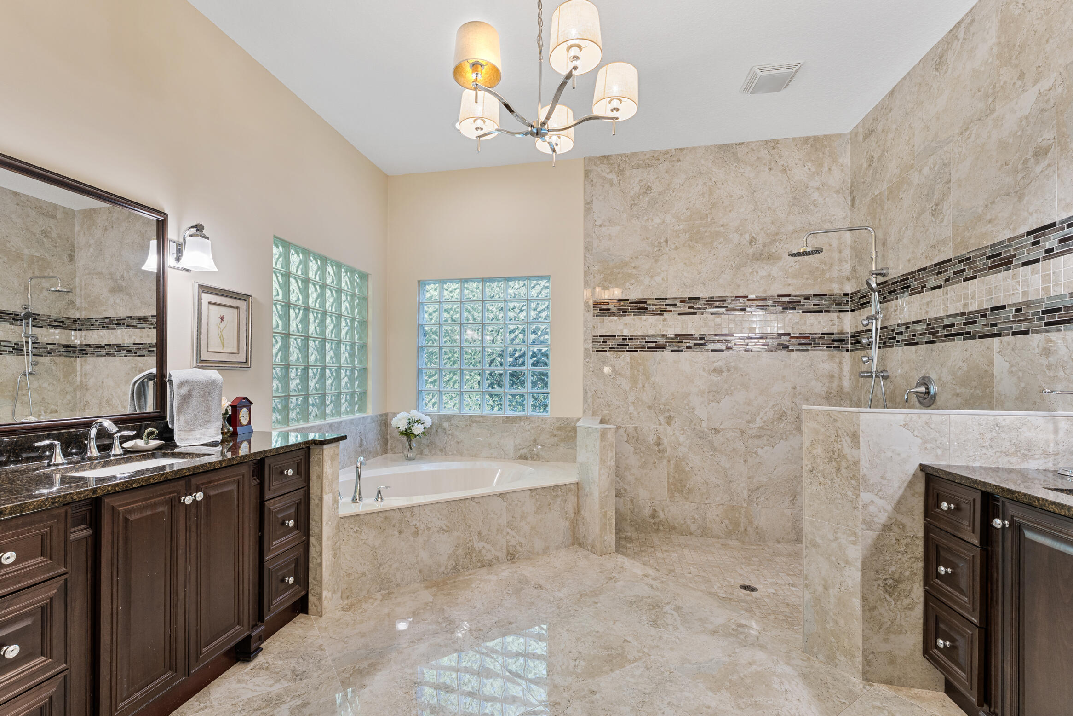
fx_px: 473
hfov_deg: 97.2
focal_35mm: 16
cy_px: 380
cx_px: 509
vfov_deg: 74.2
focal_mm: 14.8
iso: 250
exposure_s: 1/2.5
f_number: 9
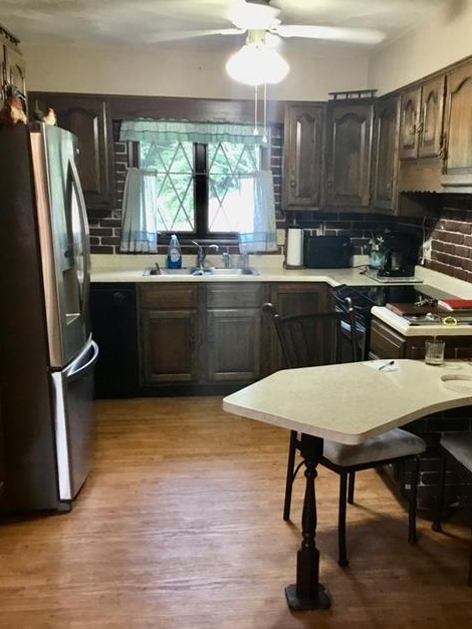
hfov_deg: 37.6
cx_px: 278
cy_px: 342
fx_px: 691
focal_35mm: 38
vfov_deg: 48.9
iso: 100
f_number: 2.4
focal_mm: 3.3
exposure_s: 1/30
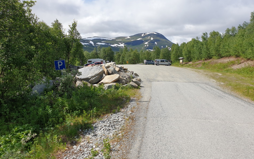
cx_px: 127
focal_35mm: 28
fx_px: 194
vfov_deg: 44.3
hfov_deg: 66.5
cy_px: 63
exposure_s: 1/1616
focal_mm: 4.3
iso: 50
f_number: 2.4
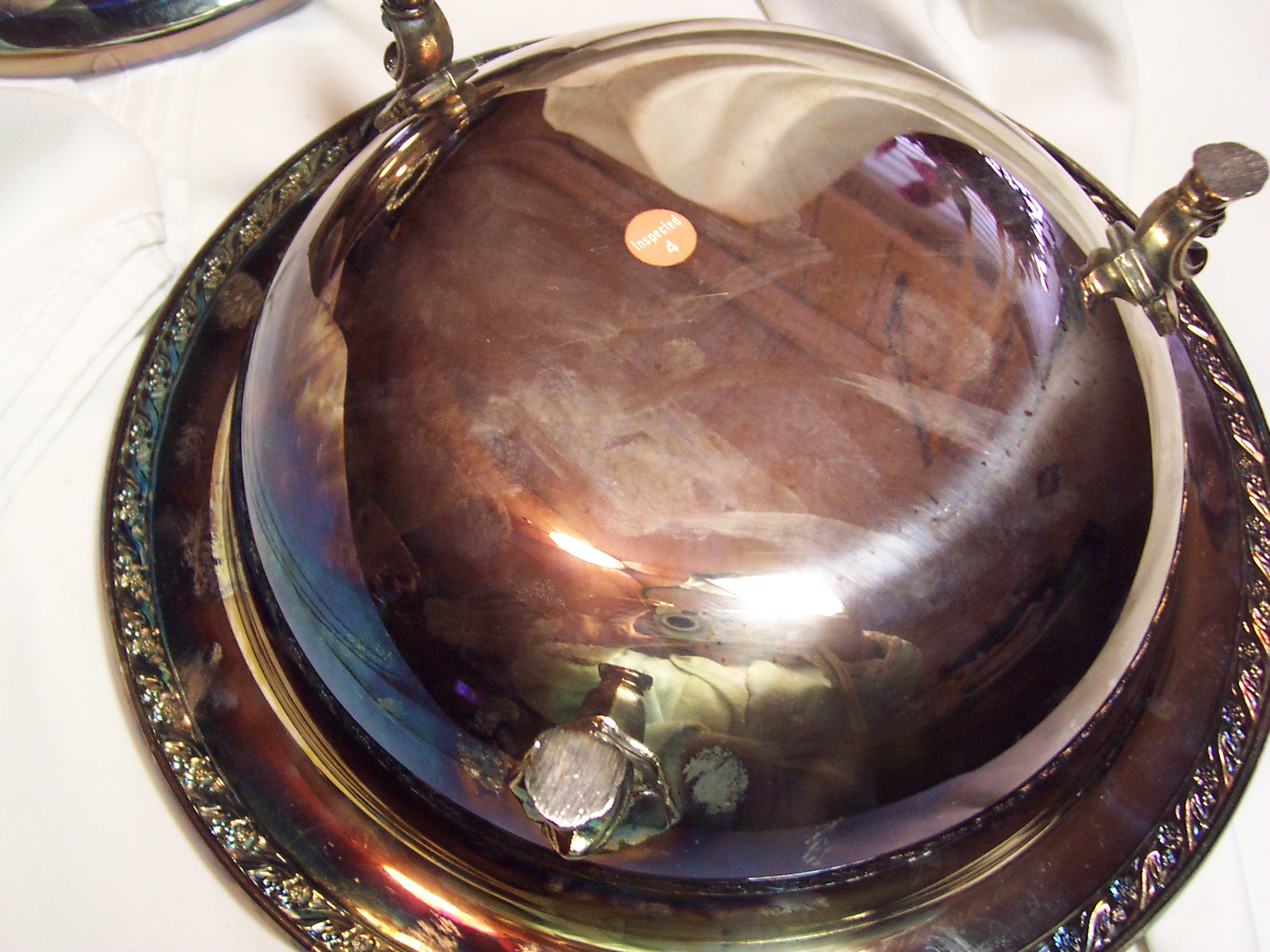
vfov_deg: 38.7
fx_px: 1357
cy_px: 476
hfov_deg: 50.1
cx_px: 635
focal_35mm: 37
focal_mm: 5.6
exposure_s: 1/30
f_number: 2.8
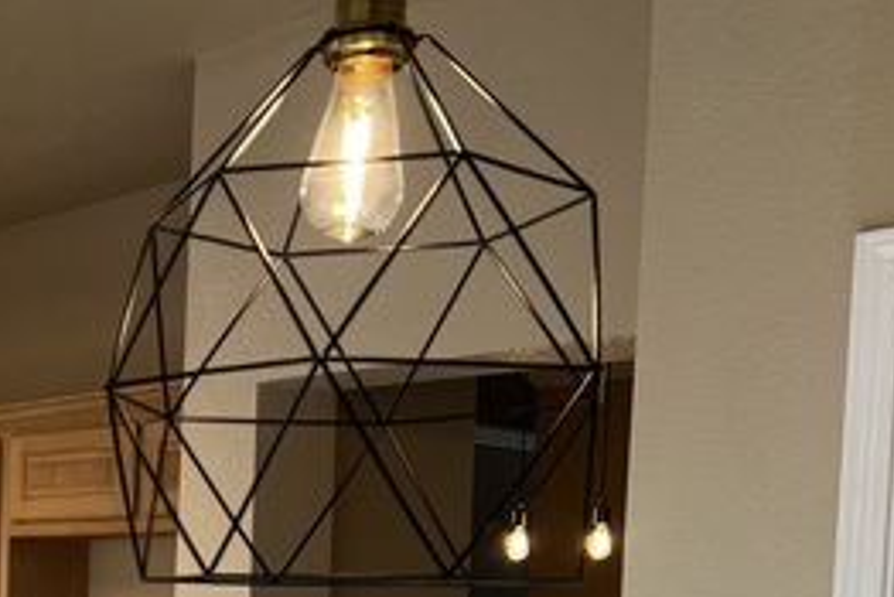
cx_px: -72
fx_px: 1640
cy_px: 730
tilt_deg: -4.8
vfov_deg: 19.4
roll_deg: -0.9
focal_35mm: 66
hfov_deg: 28.0
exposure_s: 1/120
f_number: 1.5
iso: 100
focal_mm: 5.7
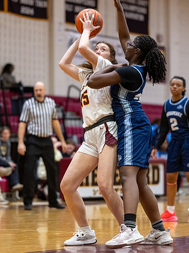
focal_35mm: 149
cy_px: 114
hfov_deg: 10.0
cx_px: 91
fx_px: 1085
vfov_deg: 13.3
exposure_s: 1/1250
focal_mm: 85
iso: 2800
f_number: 1.8
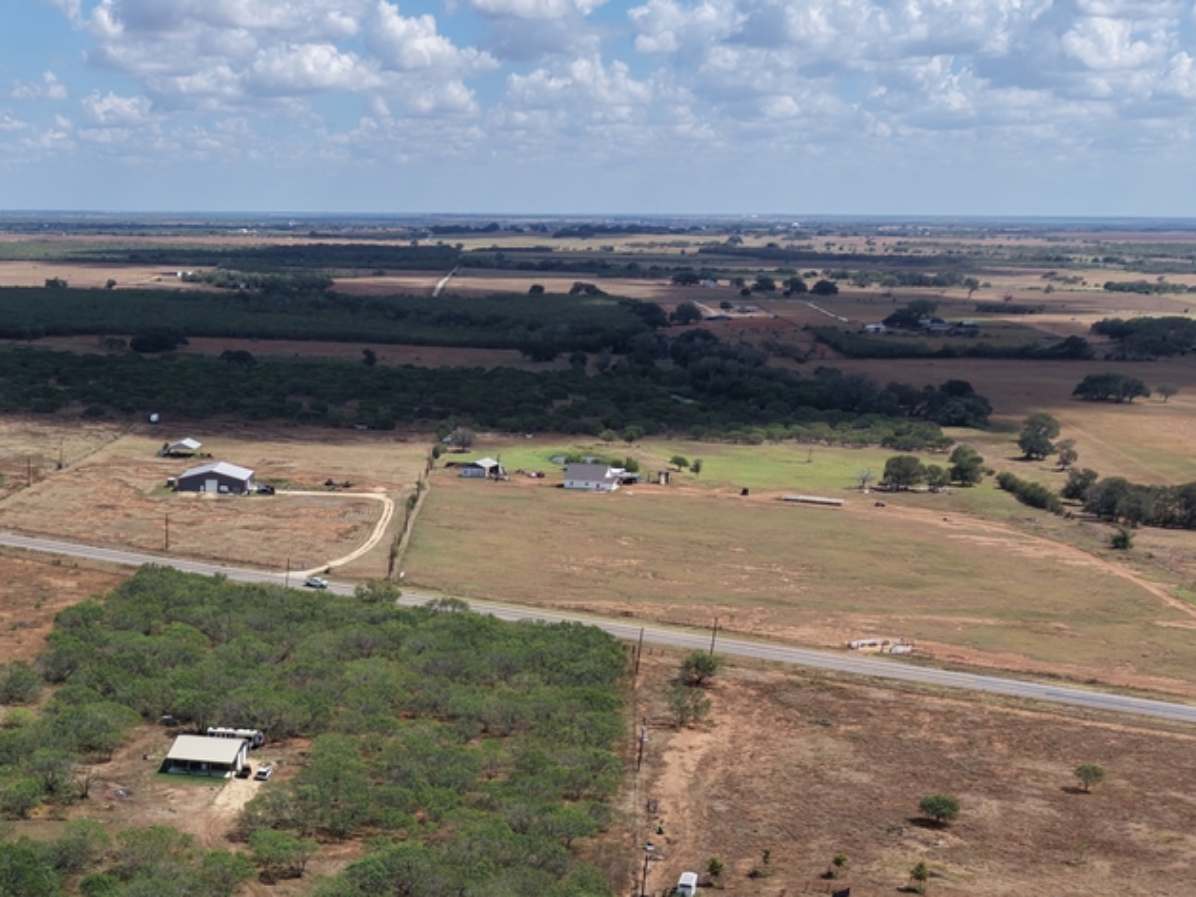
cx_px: 112
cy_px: 1006
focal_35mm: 55
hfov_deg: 33.1
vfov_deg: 24.6
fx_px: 1900
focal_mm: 8.67
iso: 200
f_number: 1.8
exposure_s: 1/5000
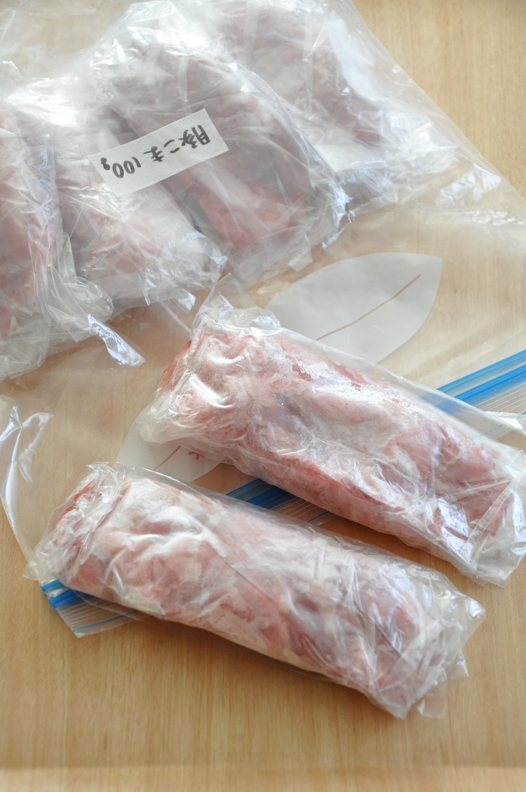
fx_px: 1648
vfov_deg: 27.0
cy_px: 396
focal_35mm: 75
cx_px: 263
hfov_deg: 18.1
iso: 1600
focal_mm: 50
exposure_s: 1/60
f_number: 5
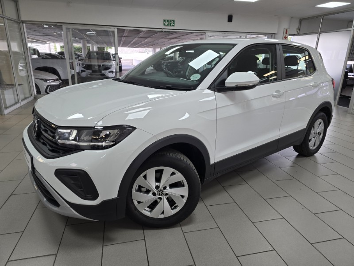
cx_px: 177
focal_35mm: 23
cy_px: 133
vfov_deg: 58.9
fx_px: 235
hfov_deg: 73.9
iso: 50
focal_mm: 6.3
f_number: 1.7
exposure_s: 1/100
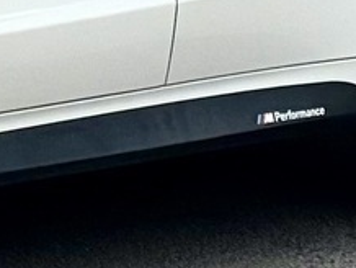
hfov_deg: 5.5
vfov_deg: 4.2
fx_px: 3624
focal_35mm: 352
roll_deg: +0.3
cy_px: -320
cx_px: -385
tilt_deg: -1.8
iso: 80
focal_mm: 6.76
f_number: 1.78
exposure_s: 1/11364
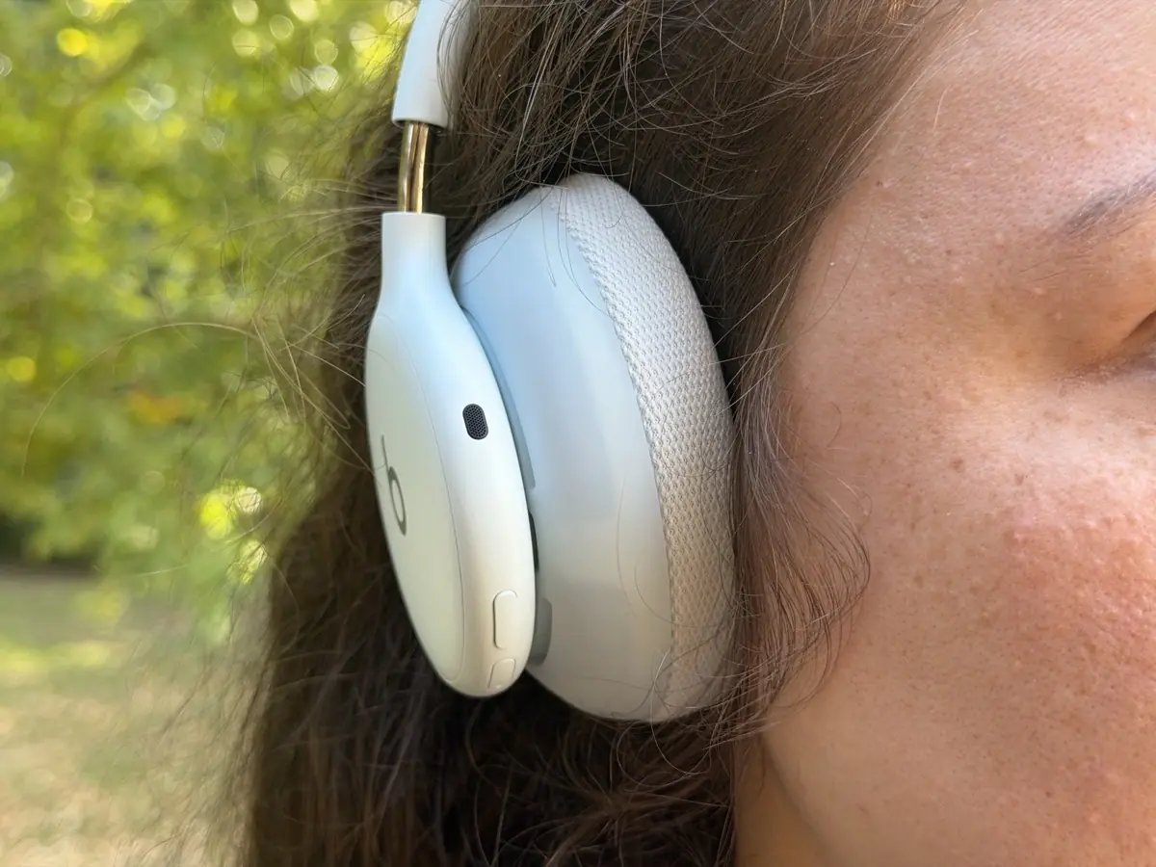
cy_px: 434
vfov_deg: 30.3
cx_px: 578
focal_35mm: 48
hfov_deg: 39.7
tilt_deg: -6.9
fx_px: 1603
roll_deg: -0.3
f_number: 1.78
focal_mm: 6.76
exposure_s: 1/121
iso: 80
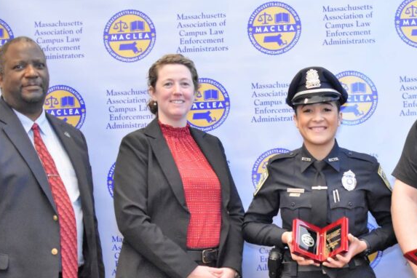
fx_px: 1088
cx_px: 366
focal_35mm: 94
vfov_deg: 14.5
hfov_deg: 21.3
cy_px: 235
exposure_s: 1/125
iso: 3200
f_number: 1.8
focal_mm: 35
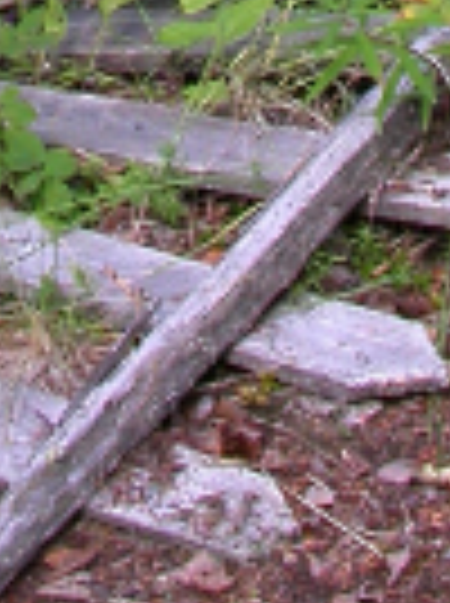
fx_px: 3217
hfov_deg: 8.0
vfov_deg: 9.6
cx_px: 90
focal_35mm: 185
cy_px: -801
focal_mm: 7.8
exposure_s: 1/107
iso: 100
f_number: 3.7
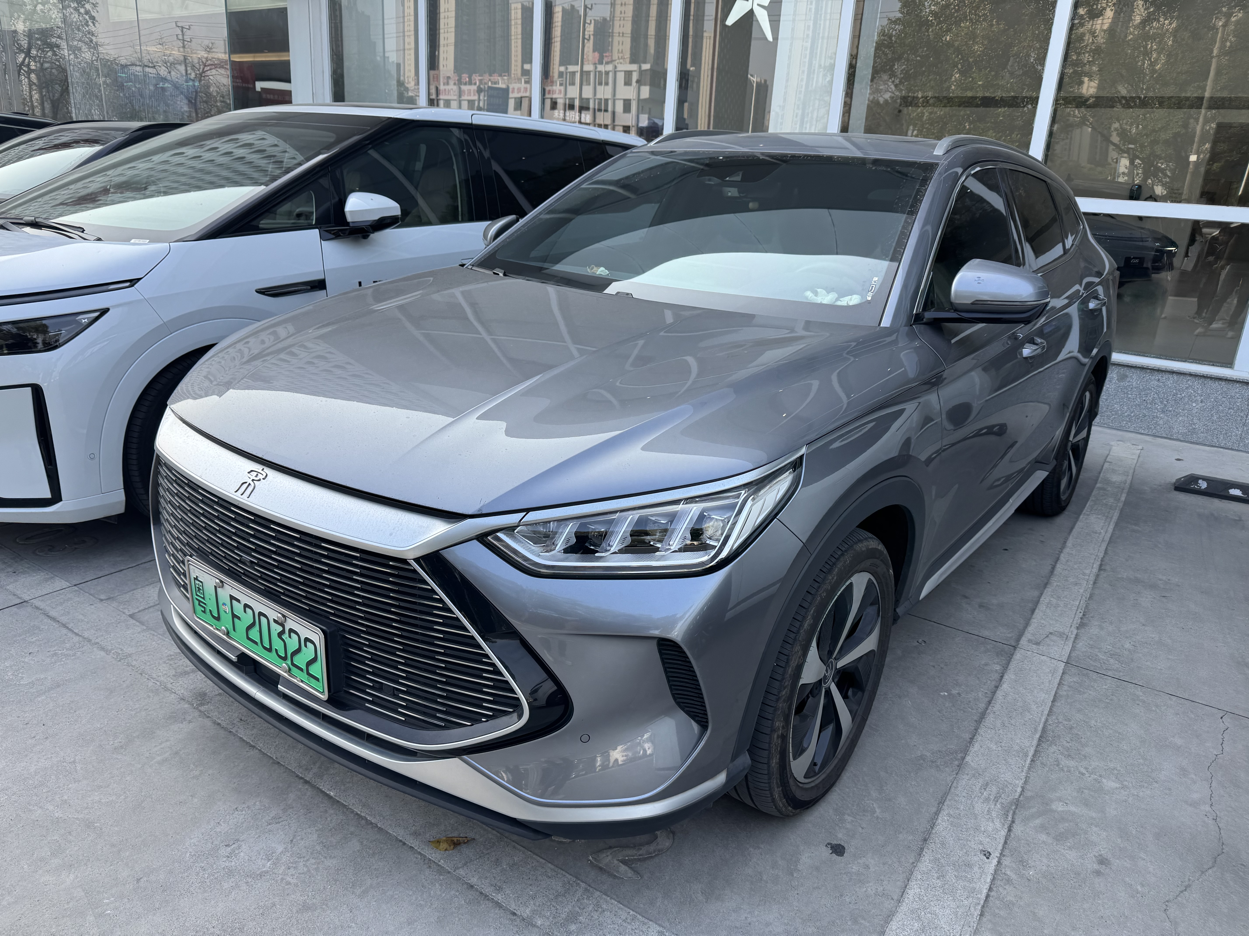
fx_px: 866
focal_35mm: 24
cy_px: 468
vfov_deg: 56.8
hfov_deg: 71.6
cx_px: 624
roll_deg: -2.4
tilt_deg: -14.5
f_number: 1.78
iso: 80
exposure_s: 1/966
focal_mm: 6.76
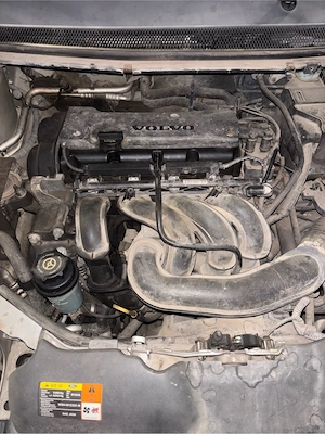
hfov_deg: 53.1
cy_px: 217
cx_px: 162
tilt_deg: -57.1
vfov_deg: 67.3
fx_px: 325
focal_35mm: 26
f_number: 1.6
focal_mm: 5.96
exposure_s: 1/4
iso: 64
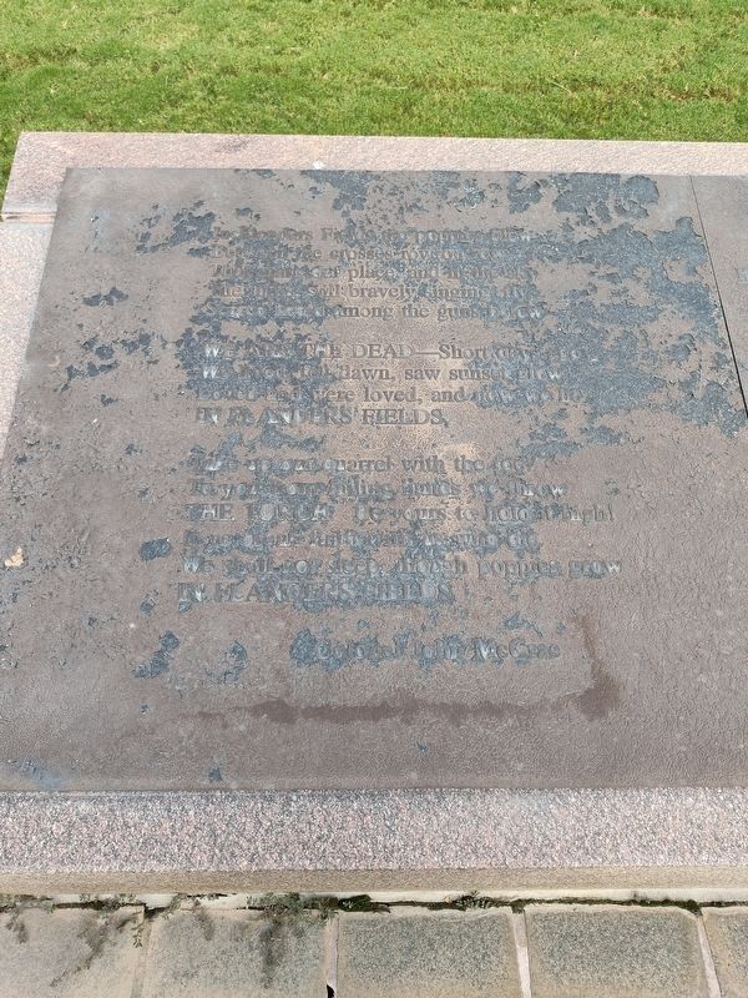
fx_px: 663
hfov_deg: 58.9
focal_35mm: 23
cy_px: 499
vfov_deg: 73.9
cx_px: 374
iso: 381
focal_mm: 5.56
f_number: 1.8
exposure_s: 1/120
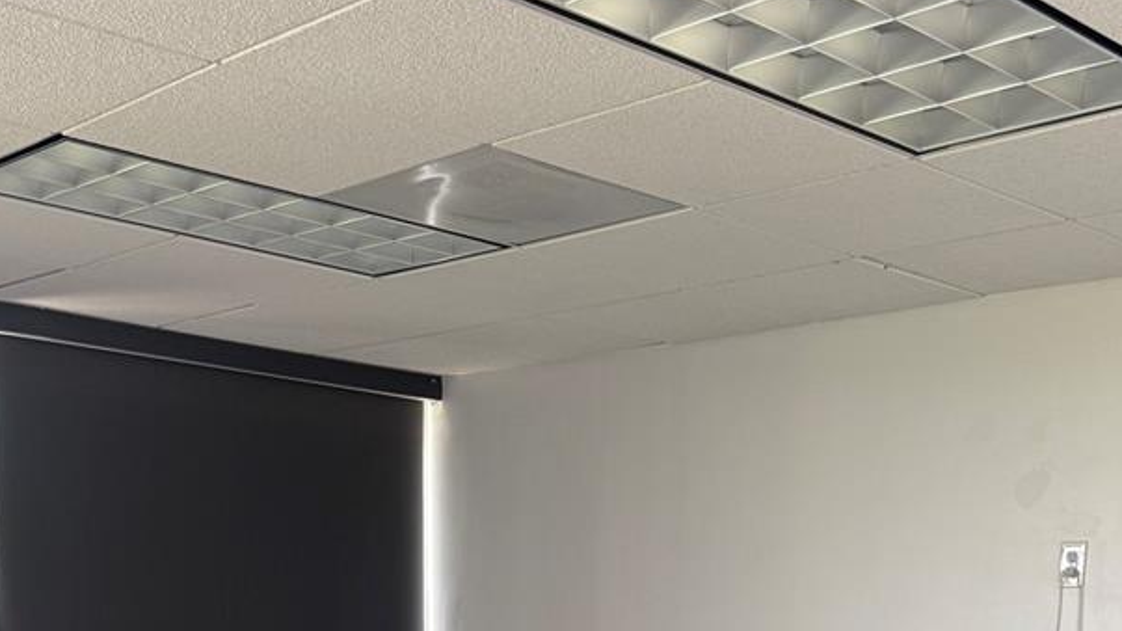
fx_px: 1547
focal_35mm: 52
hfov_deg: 39.8
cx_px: 620
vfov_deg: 20.2
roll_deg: -1.8
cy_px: 918
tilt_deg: -10.5
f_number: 1.78
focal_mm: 6.76
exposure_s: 1/78
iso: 200
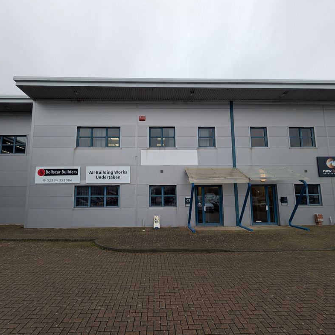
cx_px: 157
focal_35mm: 15
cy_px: 173
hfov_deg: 91.0
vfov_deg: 91.1
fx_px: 164
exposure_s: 1/412
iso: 54
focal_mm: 2.02
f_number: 1.7
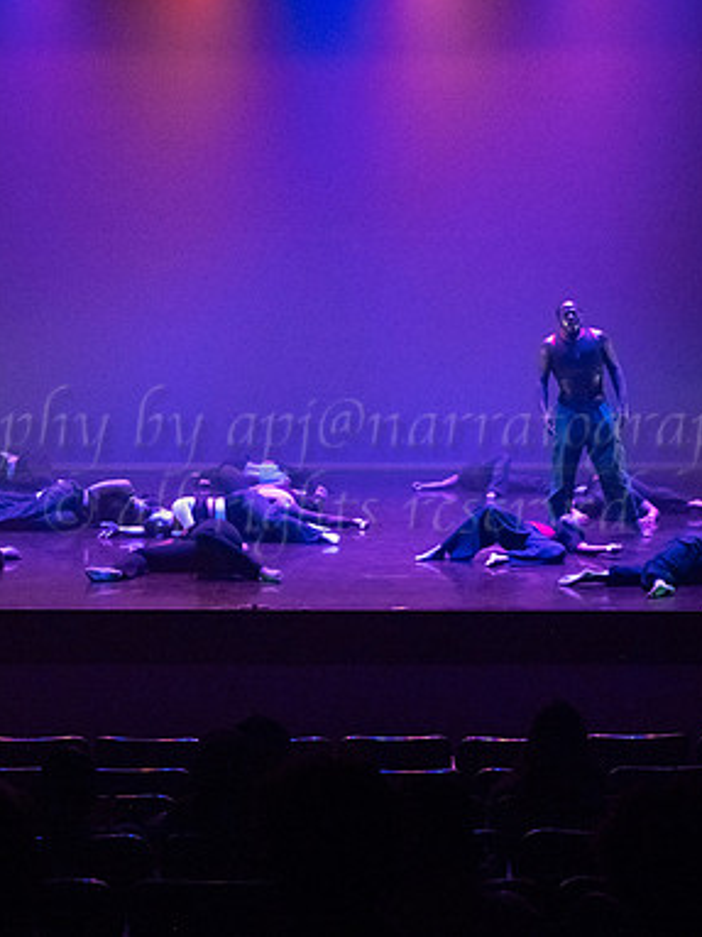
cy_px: 466
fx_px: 1948
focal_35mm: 72
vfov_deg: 27.0
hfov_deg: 20.4
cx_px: 311
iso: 4000
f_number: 3.5
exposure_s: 1/400
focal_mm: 48
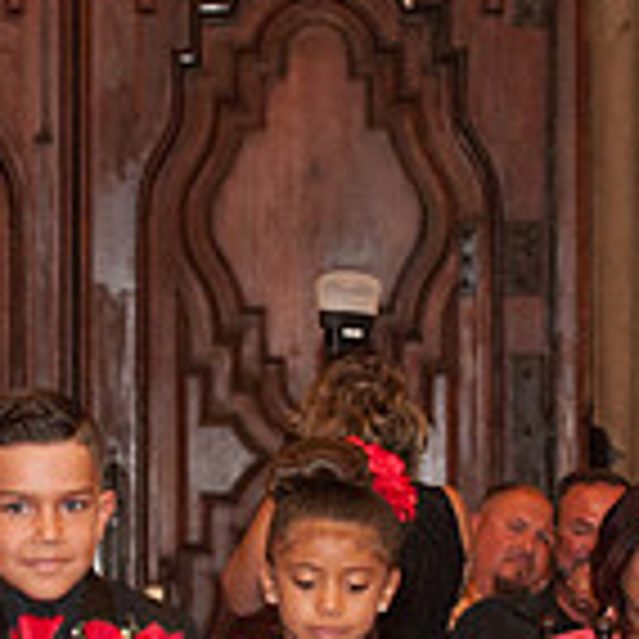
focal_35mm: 254
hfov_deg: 6.9
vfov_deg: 6.8
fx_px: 5305
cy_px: 765
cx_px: 27
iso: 2500
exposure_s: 1/100
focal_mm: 70
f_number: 3.5
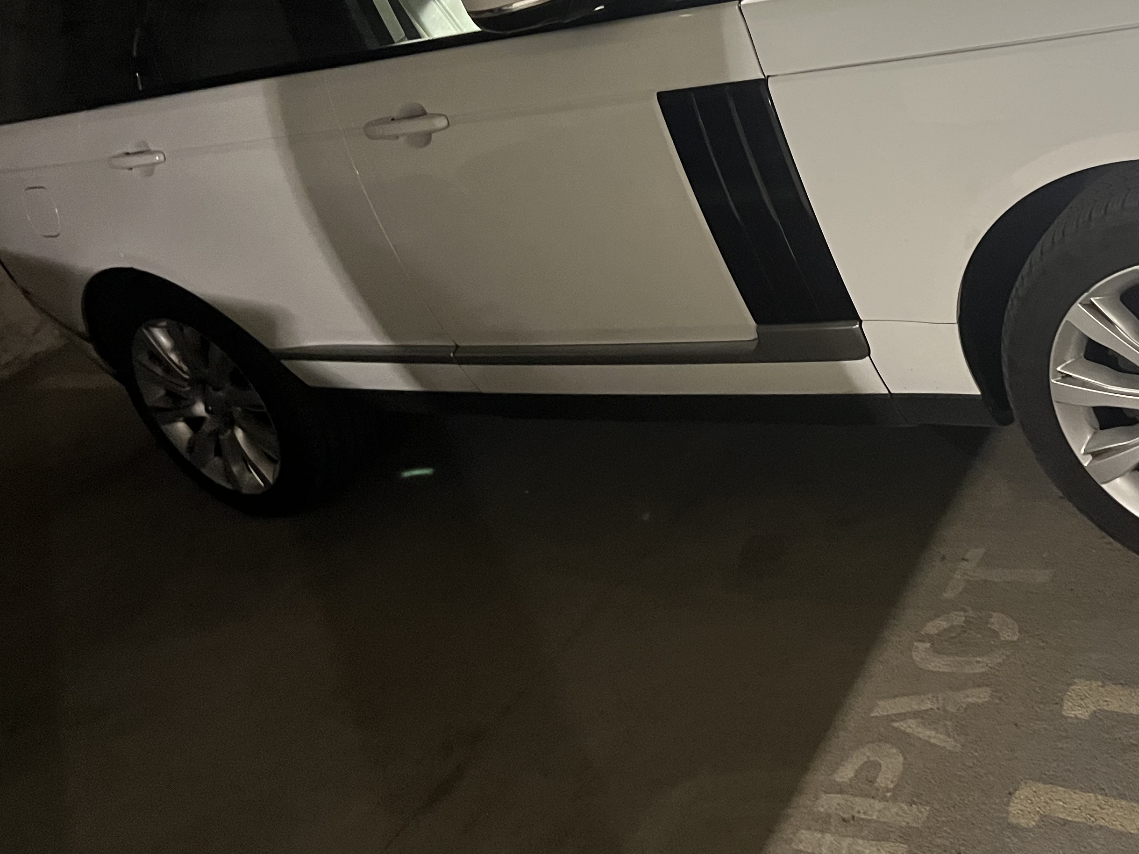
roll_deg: +21.6
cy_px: 181
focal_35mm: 43
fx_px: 1415
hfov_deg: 42.3
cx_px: 872
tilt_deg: -20.5
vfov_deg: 32.7
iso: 500
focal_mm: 5.7
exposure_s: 1/40
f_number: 1.5
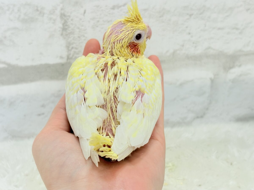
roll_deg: +2.4
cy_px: 95
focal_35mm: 52
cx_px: 127
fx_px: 382
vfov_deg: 28.0
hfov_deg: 36.8
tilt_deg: -22.8
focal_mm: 5.96
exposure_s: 1/100
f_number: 1.6
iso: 64
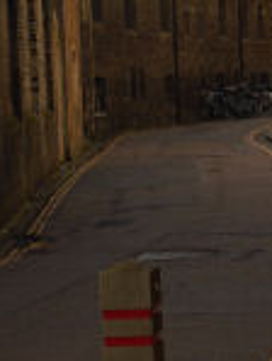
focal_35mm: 188
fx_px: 1967
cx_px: 198
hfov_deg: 7.9
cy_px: 53
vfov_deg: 10.5
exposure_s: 1/200
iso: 100
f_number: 5.5
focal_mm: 12
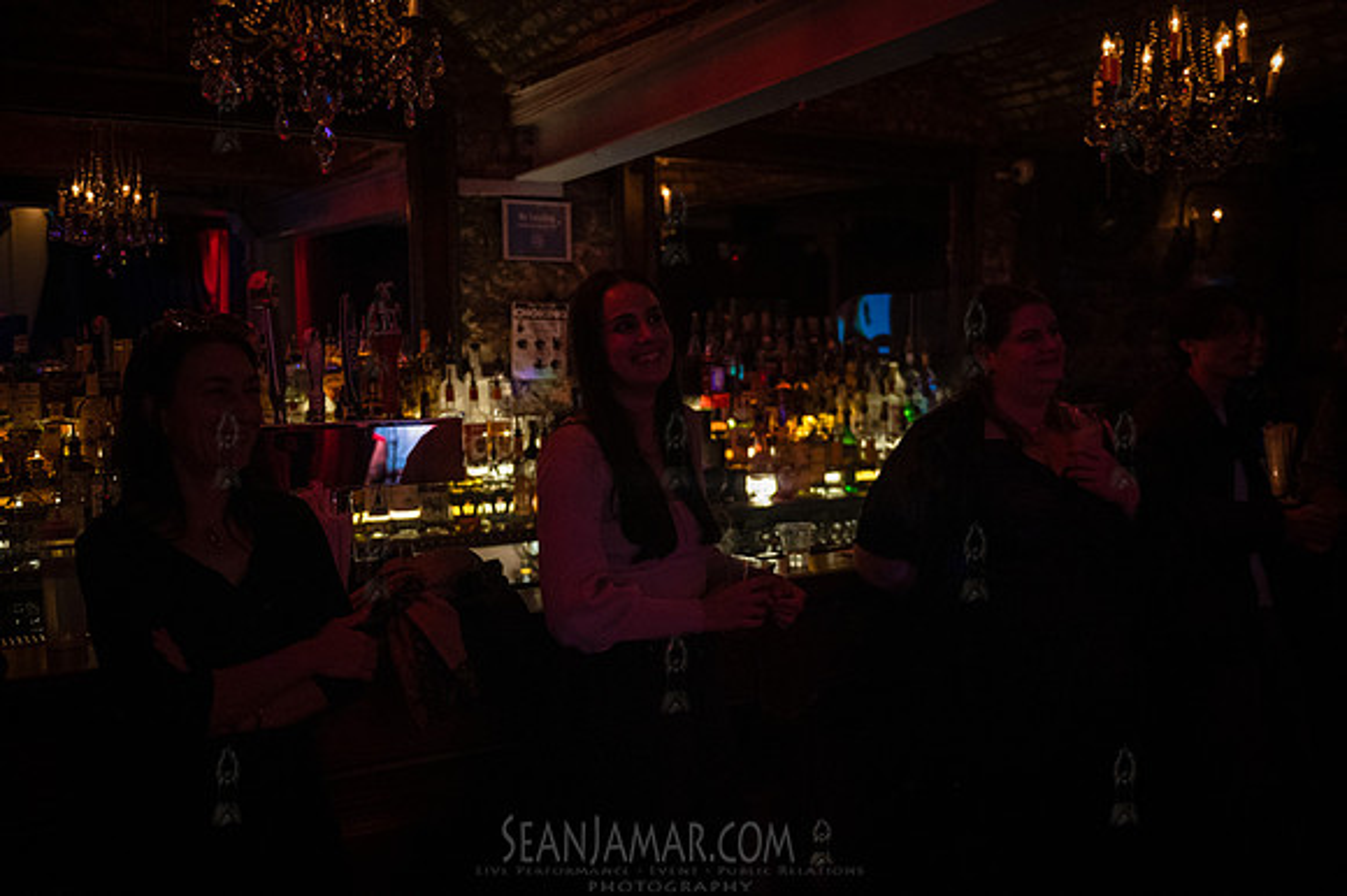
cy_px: 448
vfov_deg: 41.1
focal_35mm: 32
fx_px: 1197
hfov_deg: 58.7
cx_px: 674
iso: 10000
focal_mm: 32
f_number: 2.8
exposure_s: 1/125
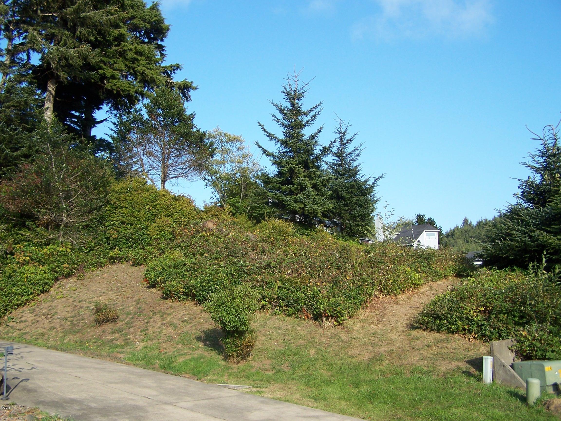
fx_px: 616
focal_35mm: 38
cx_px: 280
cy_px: 210
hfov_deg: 49.0
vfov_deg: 37.7
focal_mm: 6.3
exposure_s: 1/750
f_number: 2.8
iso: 80
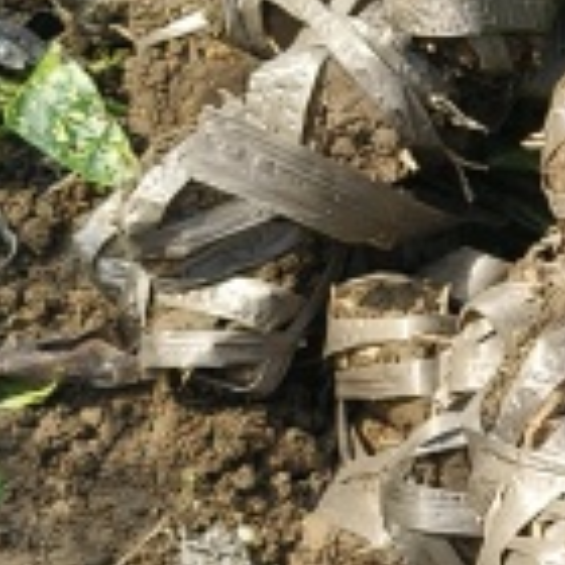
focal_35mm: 175
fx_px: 3232
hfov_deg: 9.4
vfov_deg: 9.9
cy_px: 555
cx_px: 1118
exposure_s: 1/1191
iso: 80
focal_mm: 4.84
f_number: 1.8
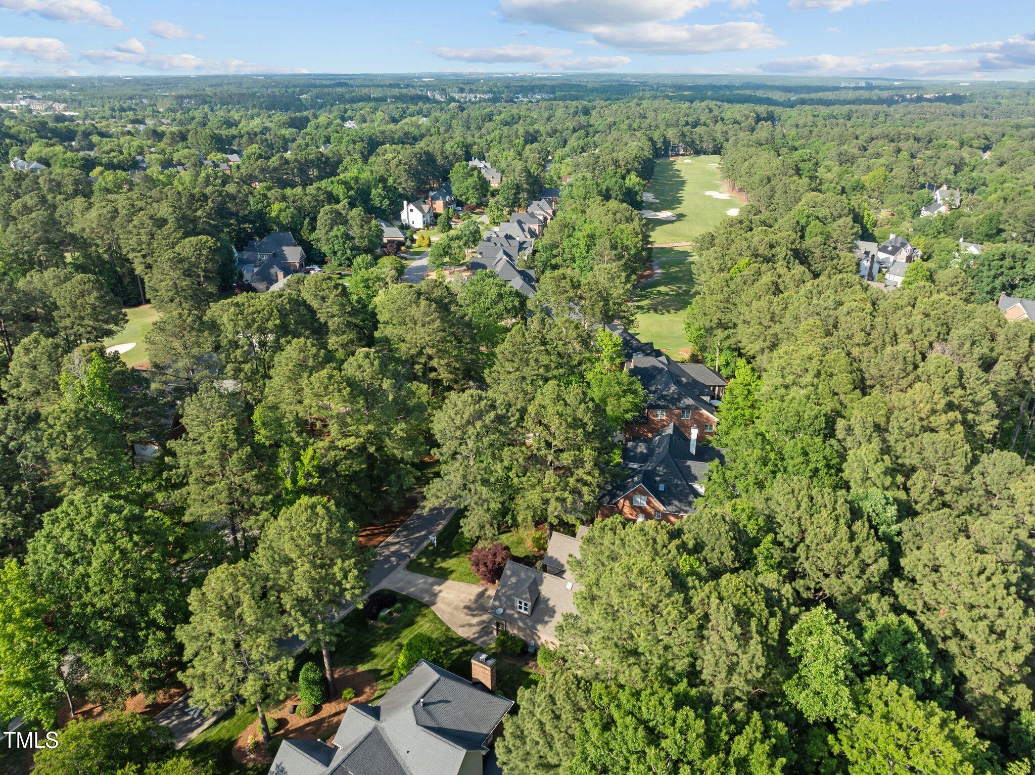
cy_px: 388
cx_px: 518
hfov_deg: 71.6
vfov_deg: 56.8
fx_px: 717
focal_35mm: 24
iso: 110
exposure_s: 1/1250
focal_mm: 12.29
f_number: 2.8
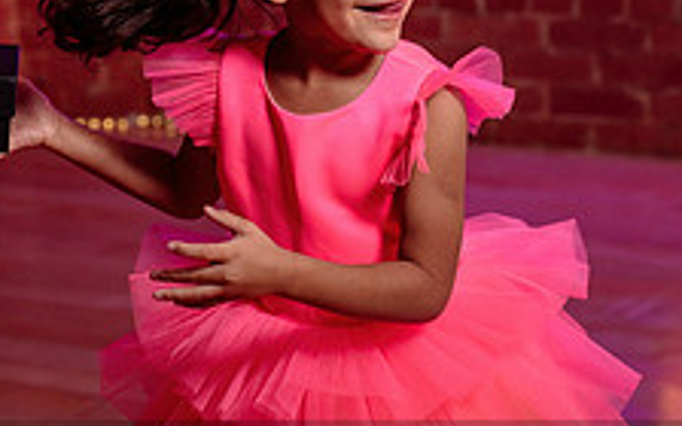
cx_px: 37
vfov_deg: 8.8
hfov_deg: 14.0
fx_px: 2751
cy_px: 105
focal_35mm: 148
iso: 500
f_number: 3.2
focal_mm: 56
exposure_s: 1/200
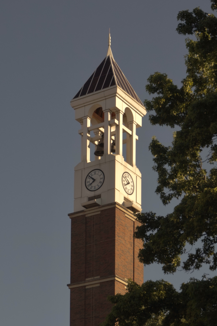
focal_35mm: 70
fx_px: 638
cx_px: 108
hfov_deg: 19.3
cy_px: 163
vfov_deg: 28.7
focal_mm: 47
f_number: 9
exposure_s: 1/3200
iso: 160
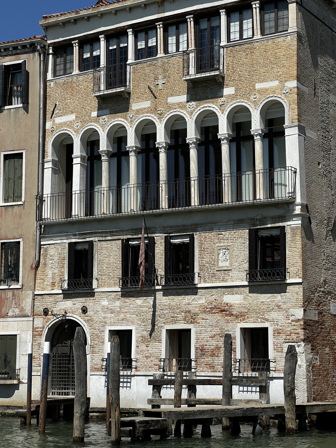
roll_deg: -0.4
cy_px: 224
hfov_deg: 19.1
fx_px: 997
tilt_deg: +10.8
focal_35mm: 77
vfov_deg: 25.3
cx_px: 168
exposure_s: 1/1054
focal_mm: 9
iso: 32
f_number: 2.8
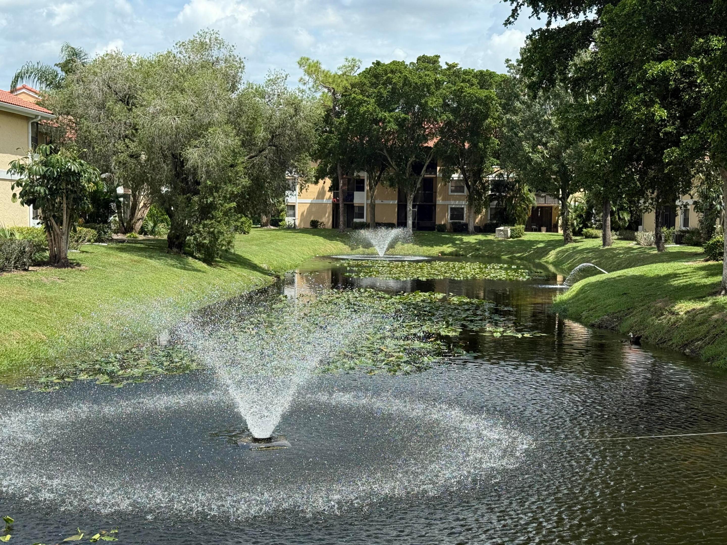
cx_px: 364
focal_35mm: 48
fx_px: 1008
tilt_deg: -3.3
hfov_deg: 39.7
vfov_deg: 30.3
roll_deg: -1.3
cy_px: 272
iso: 80
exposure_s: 1/3534
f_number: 1.78
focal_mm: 6.76
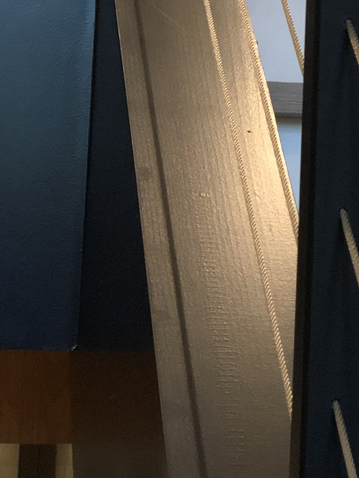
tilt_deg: +10.1
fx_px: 2032
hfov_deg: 10.0
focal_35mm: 147
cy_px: -89
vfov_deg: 13.1
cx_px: 347
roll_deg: -1.7
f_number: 2.4
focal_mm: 6
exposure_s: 1/40
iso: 125
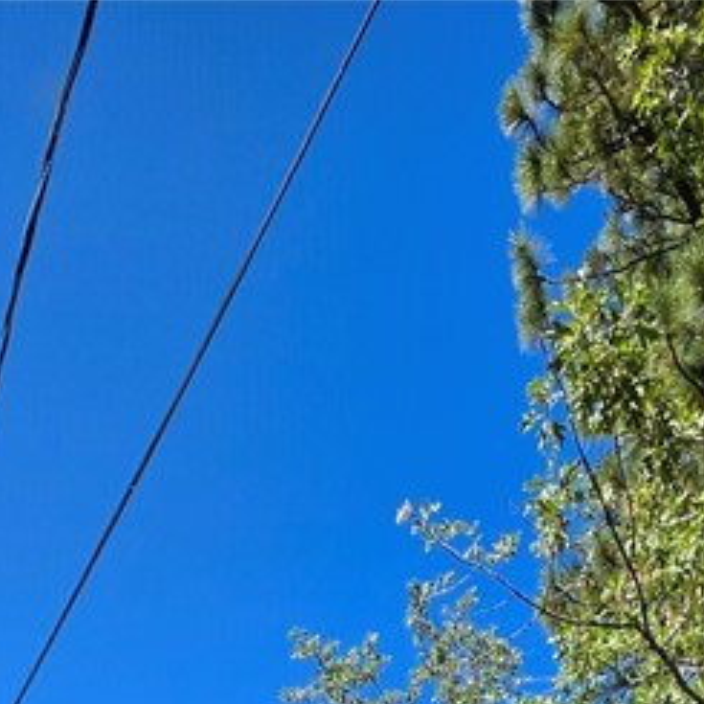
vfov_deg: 18.4
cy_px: 1468
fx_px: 1104
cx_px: 351
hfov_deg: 35.4
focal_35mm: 48
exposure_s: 1/1087
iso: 32
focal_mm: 2.2
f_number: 1.9
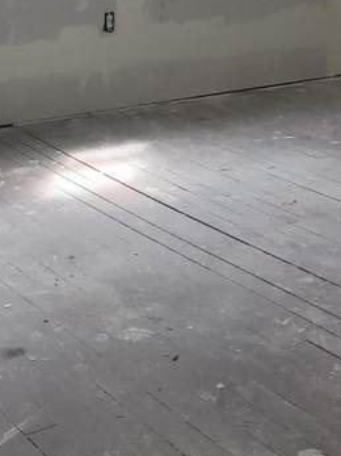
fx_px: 946
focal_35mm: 72
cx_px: 138
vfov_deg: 26.6
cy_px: 97
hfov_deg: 20.4
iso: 64
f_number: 1.8
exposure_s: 1/120
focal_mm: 5.4
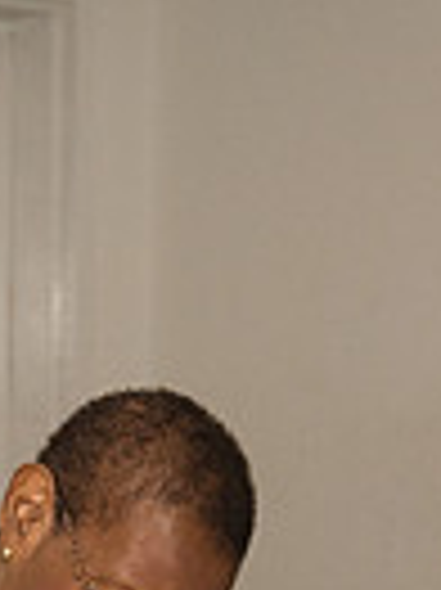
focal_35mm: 129
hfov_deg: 11.3
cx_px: -74
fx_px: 2195
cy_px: 901
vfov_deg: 14.2
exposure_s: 1/800
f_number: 4.5
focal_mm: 26
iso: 2500
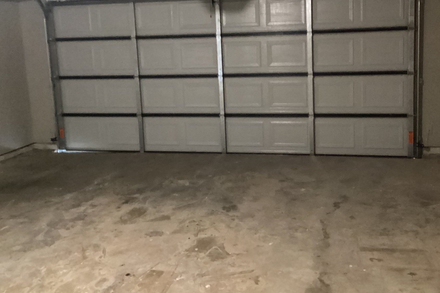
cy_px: 101
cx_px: 258
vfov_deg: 33.9
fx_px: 477
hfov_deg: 49.3
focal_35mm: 39
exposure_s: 1/17
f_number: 2.4
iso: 800
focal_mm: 3.3
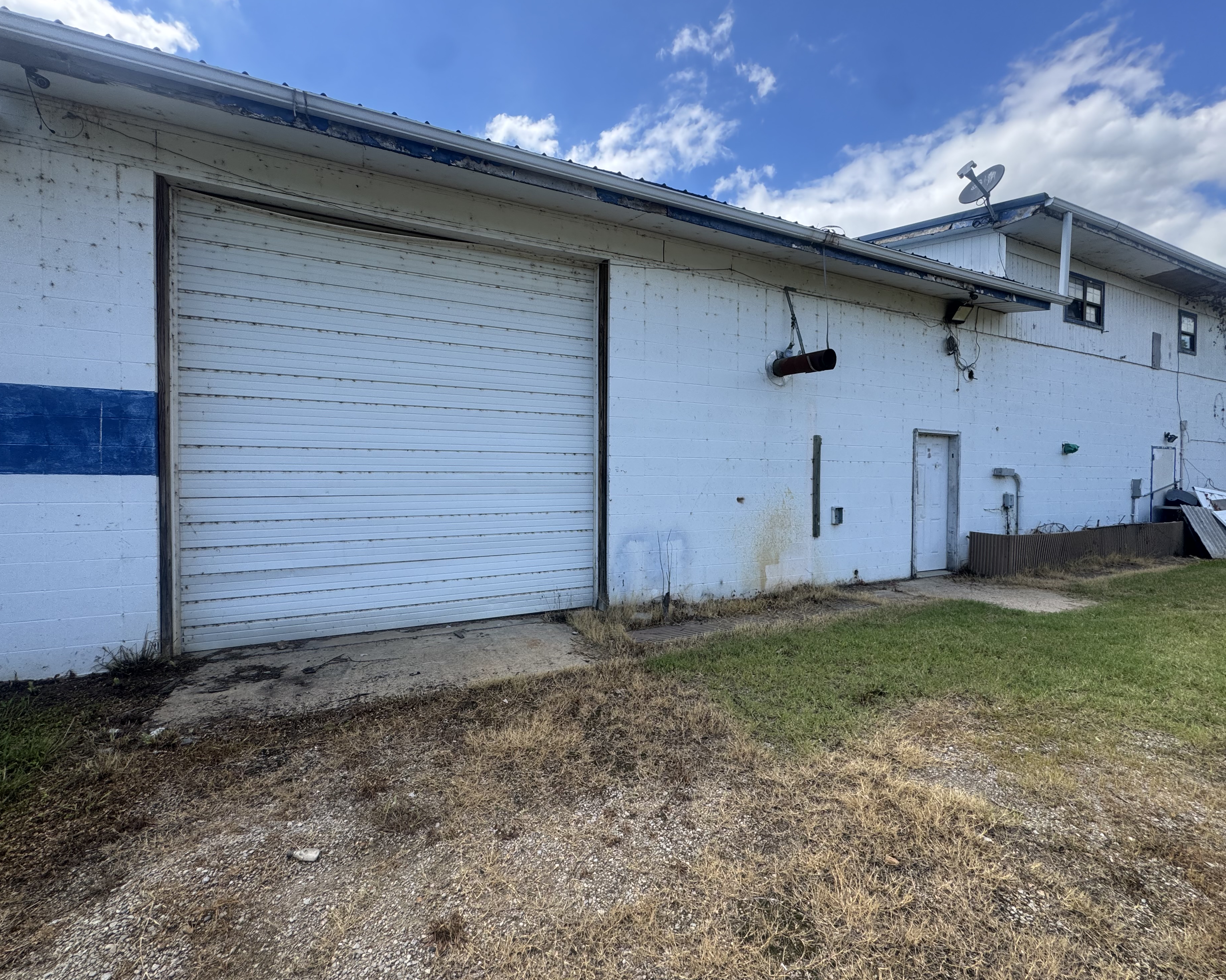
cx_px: 623
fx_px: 544
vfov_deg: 84.0
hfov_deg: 96.8
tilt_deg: +0.1
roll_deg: -0.4
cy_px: 486
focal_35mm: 15
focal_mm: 2.22
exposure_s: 1/812
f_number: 2.2
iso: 50
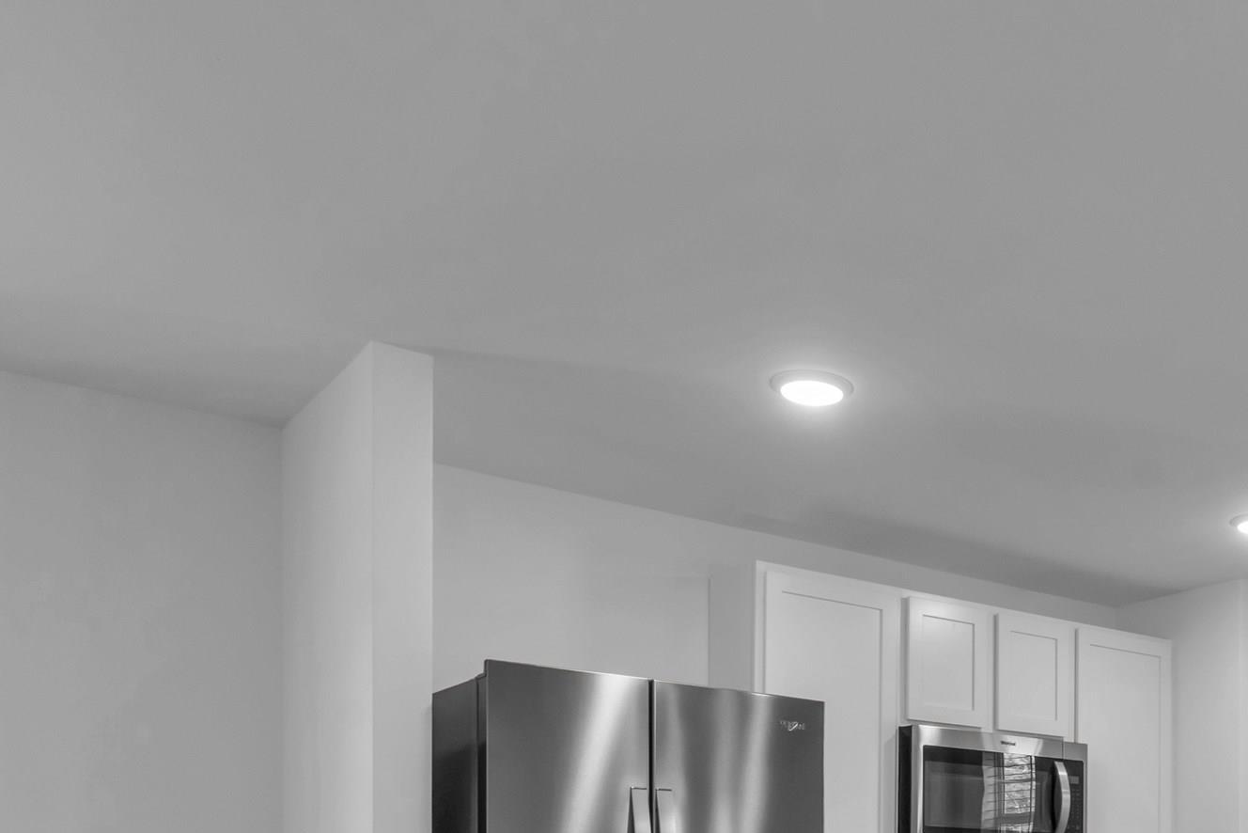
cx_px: 1037
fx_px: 1283
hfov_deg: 48.3
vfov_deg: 31.7
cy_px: 925
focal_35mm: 37
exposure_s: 1/13
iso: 320
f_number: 9
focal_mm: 16
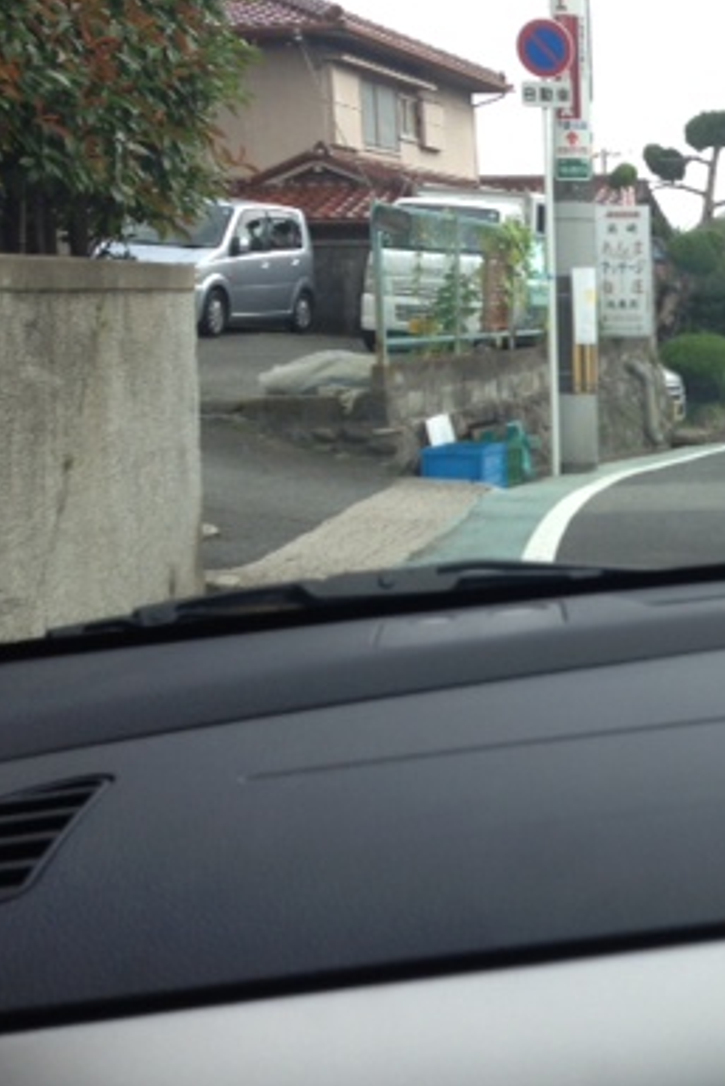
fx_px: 1720
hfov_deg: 22.0
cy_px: 567
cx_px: 869
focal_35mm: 57
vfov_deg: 35.0
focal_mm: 4.13
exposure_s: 1/354
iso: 50
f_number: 2.4
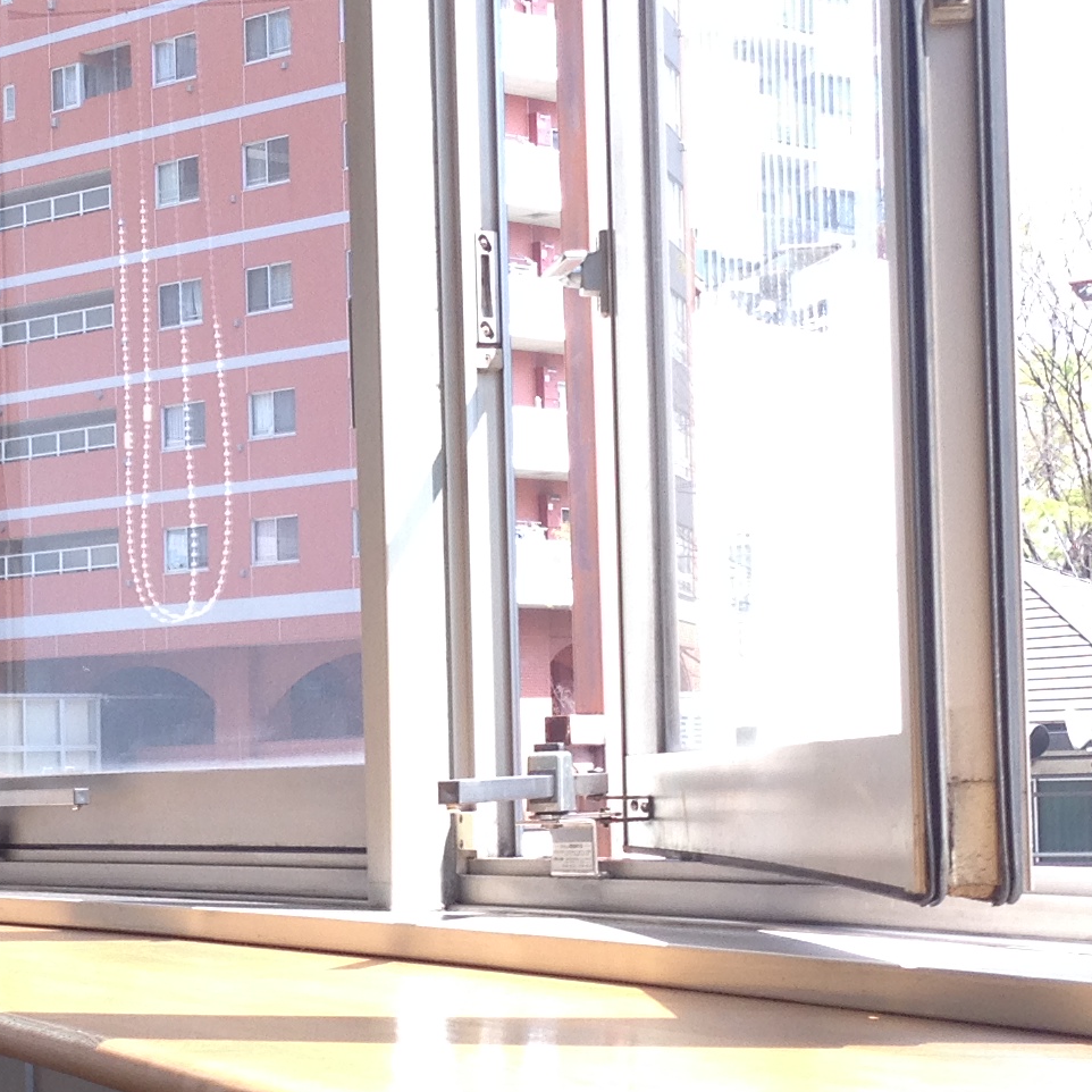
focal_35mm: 99
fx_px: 3533
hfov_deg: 17.3
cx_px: 128
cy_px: 681
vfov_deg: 17.5
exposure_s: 1/140
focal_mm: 4.12
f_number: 2.4
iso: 50
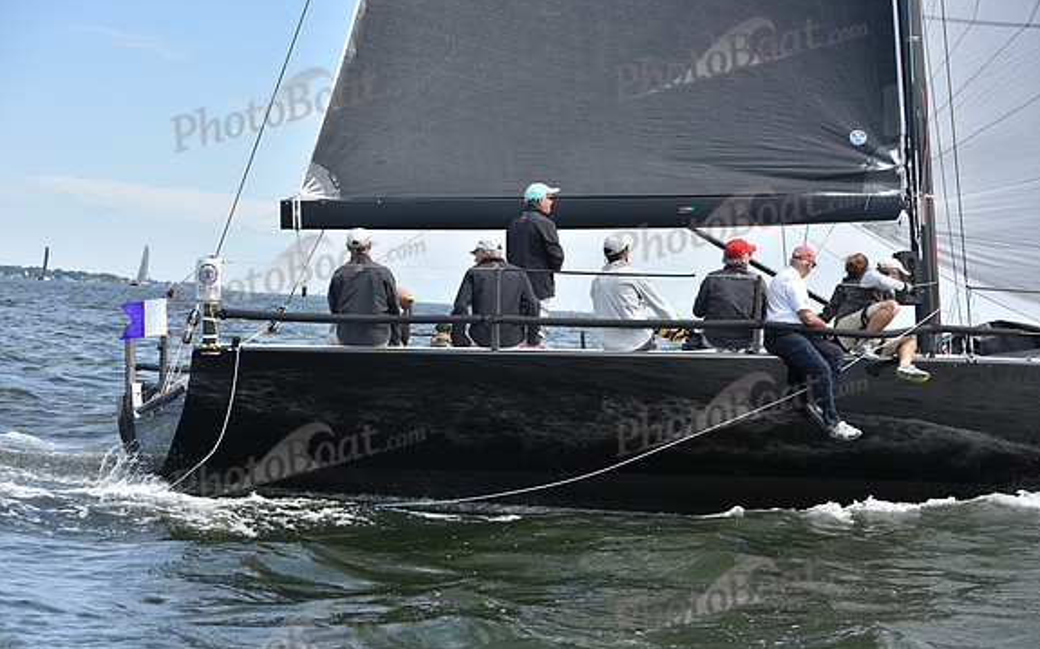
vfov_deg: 18.1
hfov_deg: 28.6
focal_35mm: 72
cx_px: 521
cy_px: 341
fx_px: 2040
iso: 320
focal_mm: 70
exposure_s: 1/1000
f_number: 6.3
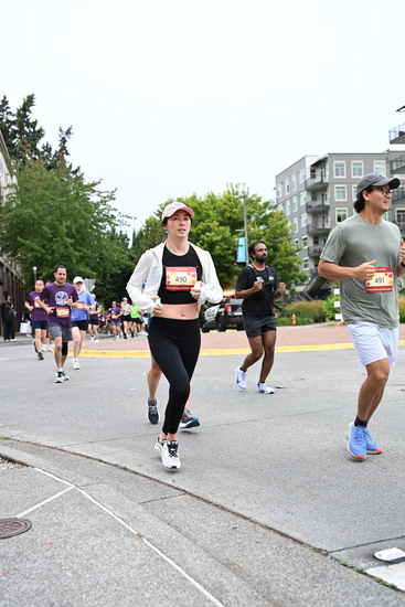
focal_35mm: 41
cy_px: 304
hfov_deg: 32.6
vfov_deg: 47.4
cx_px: 202
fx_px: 691
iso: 1600
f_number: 4
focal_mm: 41
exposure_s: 1/800
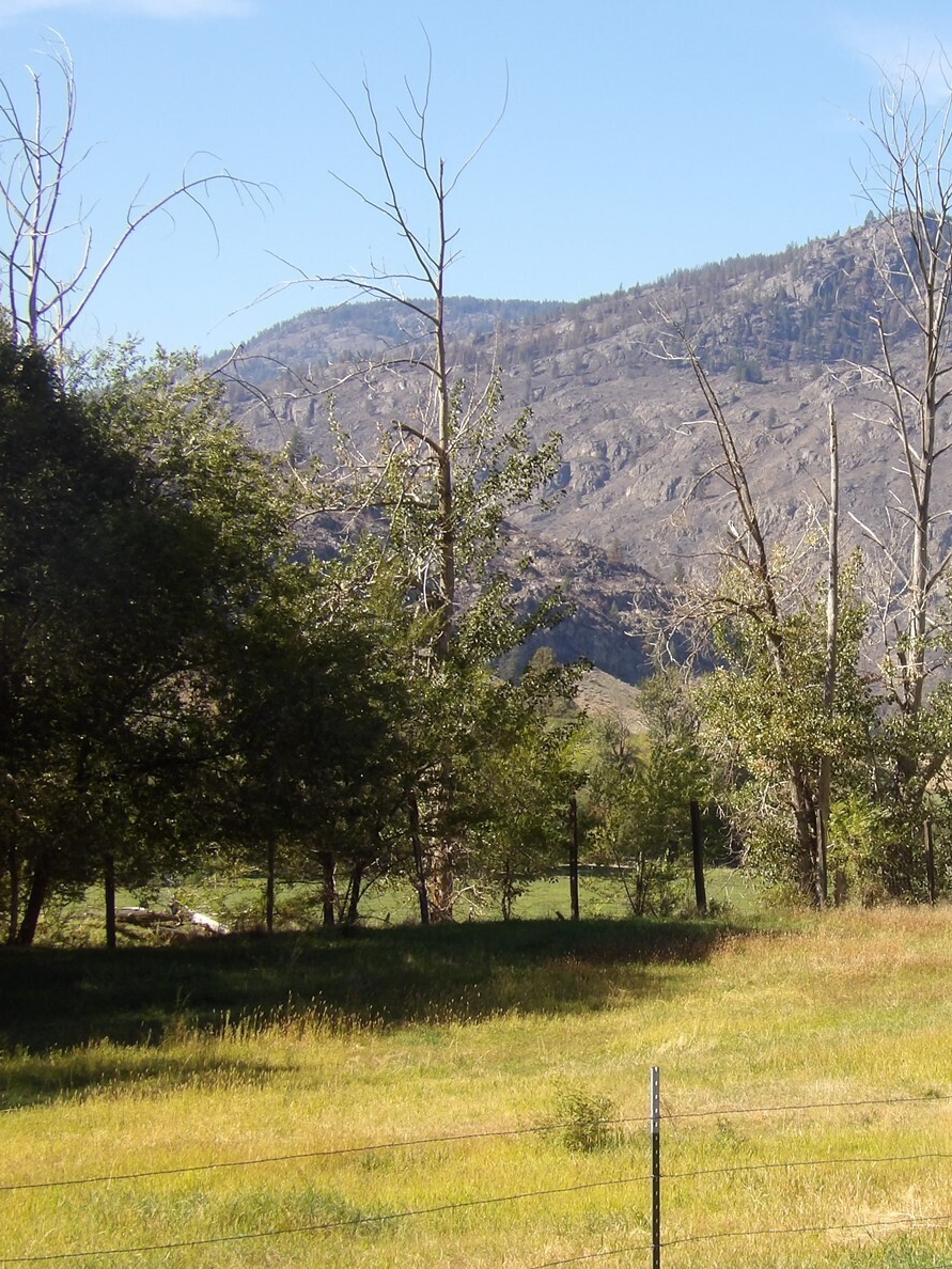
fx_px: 3557
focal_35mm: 97
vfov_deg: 20.2
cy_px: 632
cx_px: 770
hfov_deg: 15.1
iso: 100
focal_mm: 13
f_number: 7.1
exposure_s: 1/144
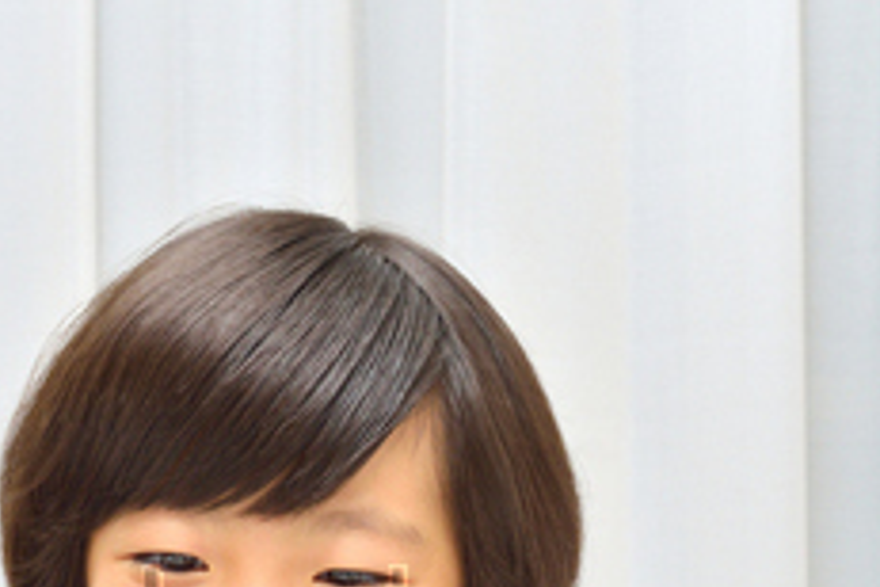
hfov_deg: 20.0
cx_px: 316
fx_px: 2492
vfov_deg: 13.2
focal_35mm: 102
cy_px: 633
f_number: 6.3
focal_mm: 35
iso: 200
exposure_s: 1/320
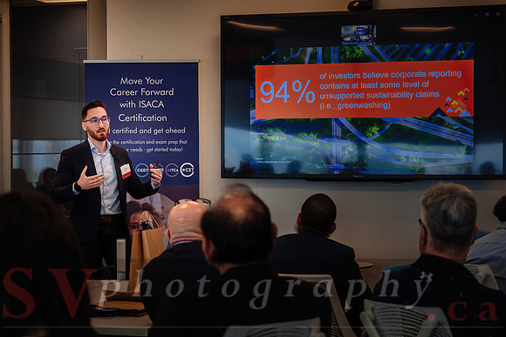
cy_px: 168
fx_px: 1113
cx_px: 253
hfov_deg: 25.6
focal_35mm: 79
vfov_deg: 17.2
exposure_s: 1/320
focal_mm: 52
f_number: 4
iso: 1250
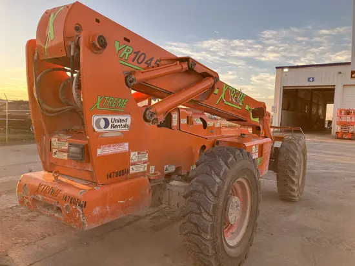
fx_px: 287
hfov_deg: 63.4
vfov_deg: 49.8
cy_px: 133
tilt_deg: -3.8
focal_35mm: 28
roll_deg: -2.6
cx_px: 178
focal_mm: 3.99
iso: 32
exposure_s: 1/195
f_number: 1.8
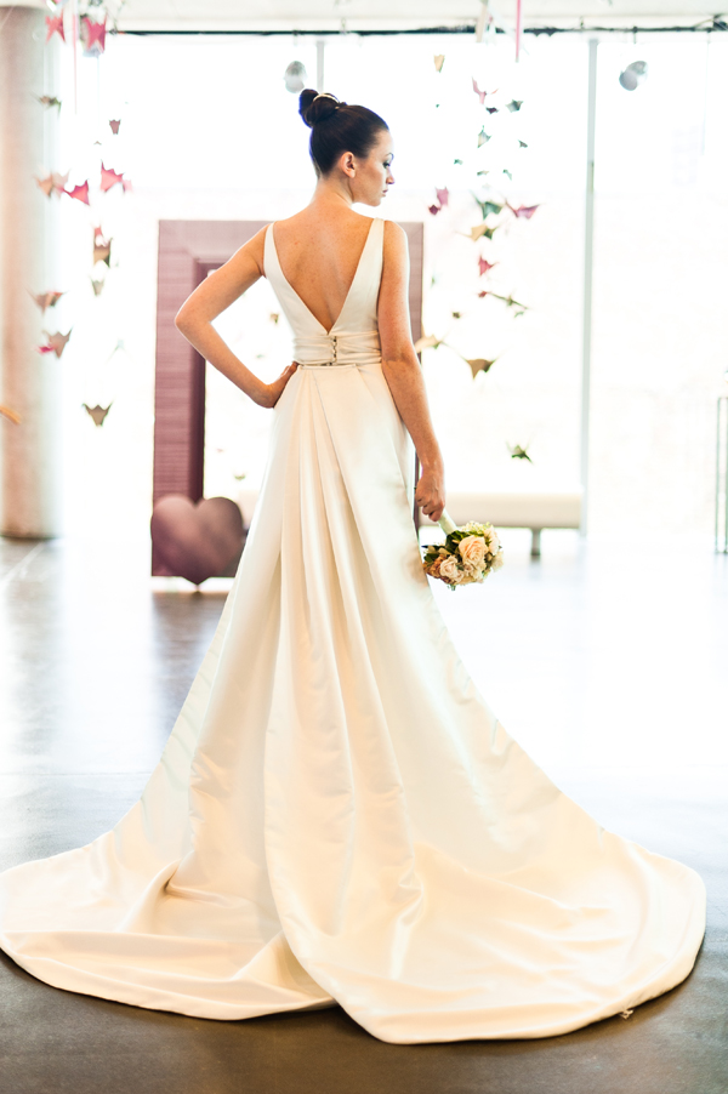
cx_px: 364
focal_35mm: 50
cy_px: 547
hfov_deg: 27.0
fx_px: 1519
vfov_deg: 39.6
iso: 400
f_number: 1.4
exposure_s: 1/250
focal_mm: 50
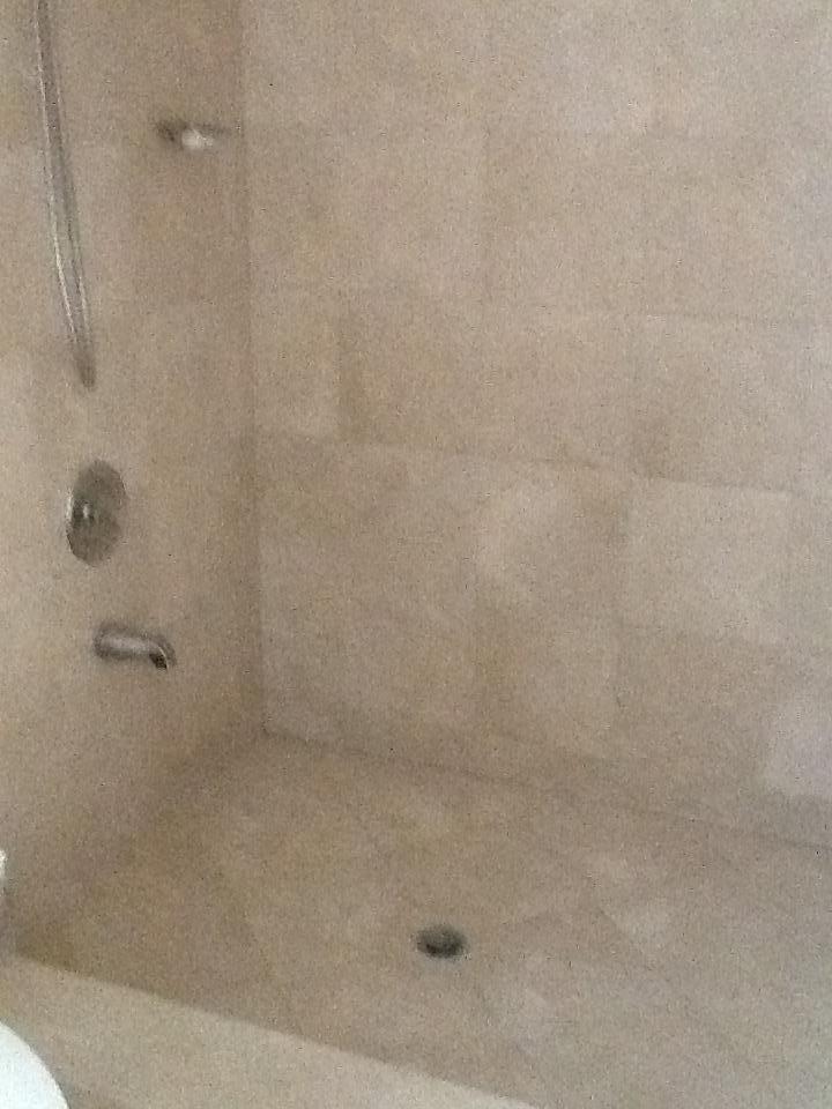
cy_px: 554
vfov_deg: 42.9
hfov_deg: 32.9
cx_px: 416
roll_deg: -0.3
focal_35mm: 44
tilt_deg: -21.1
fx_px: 1410
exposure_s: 1/15
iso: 640
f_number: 2.4
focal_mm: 2.03
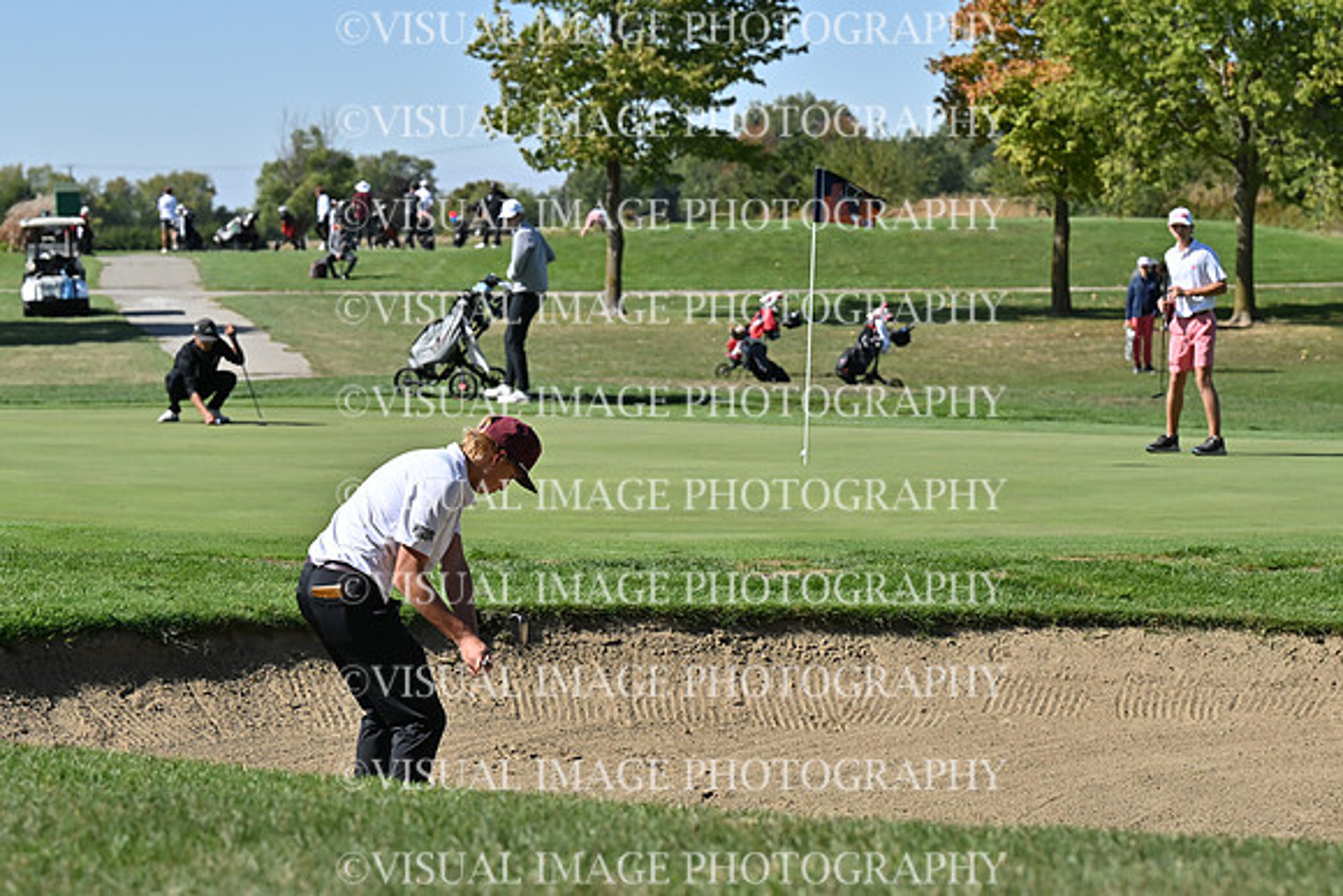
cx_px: 672
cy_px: 448
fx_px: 3918
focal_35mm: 105
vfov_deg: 13.0
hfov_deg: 19.5
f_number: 4.5
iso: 200
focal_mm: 70
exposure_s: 1/3200
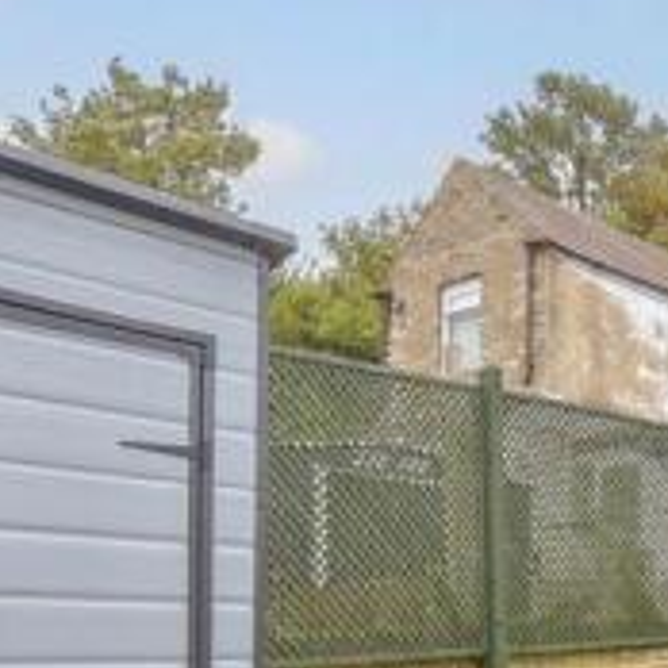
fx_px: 1048
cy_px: 651
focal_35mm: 48
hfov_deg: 33.8
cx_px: 574
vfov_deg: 32.8
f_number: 8
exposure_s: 1/40
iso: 200
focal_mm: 10
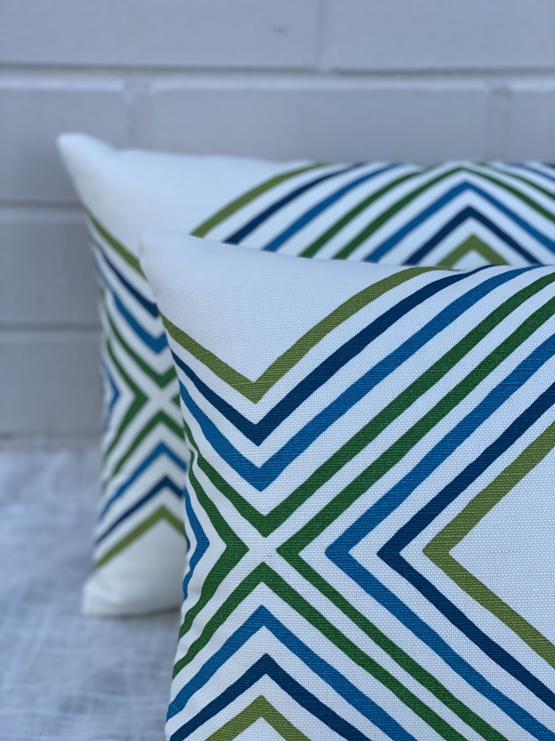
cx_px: 278
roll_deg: -0.9
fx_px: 1112
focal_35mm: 52
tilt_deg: -24.4
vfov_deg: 36.8
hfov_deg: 28.0
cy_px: 370
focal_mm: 6
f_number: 2
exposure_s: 1/369
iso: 20
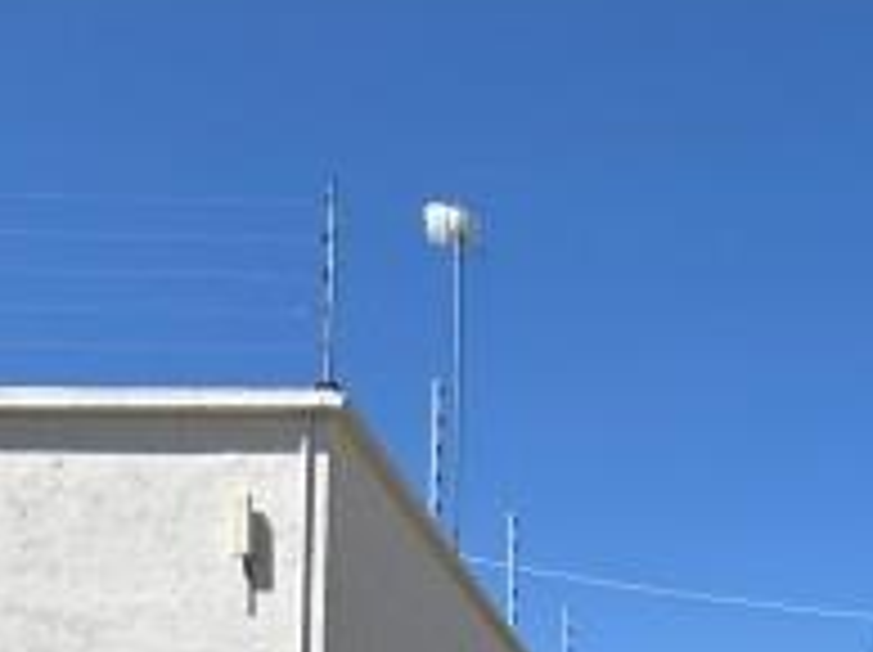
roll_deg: -0.5
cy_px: 985
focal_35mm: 74
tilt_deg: +1.9
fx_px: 1864
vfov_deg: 17.7
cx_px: 819
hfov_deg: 25.4
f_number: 2.2
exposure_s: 1/2770
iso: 40
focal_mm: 2.22
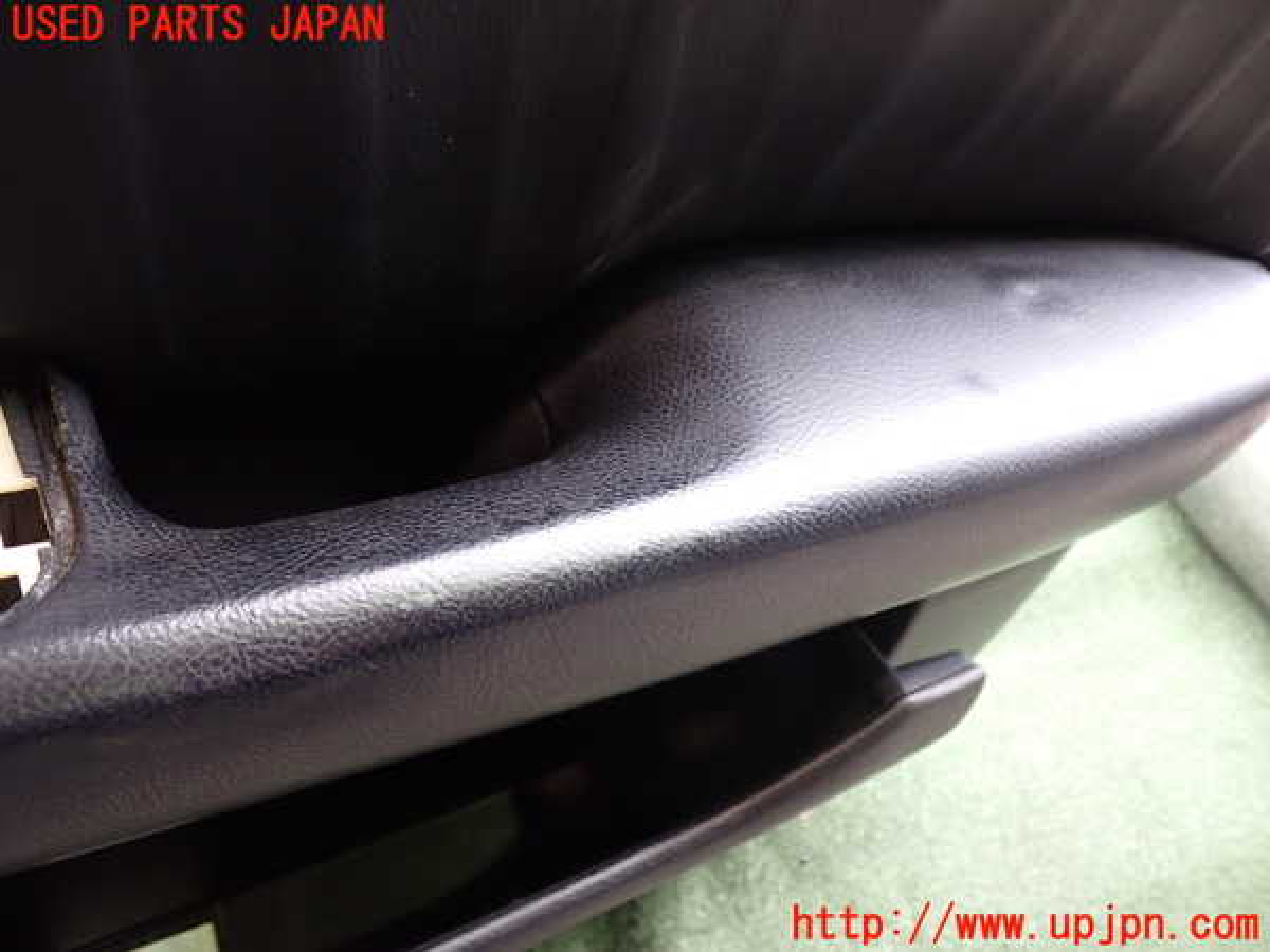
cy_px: 476
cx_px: 635
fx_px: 1101
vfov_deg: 46.8
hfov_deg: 60.0
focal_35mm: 30
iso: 250
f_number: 2.3
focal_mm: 5.4
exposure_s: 1/30
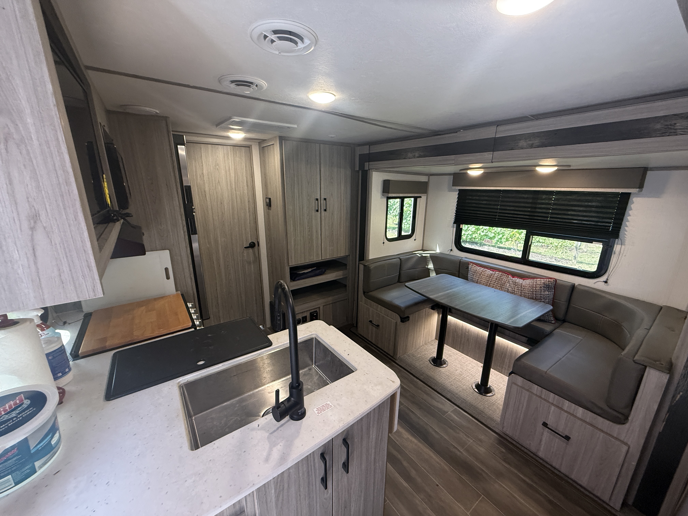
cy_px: 258
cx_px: 344
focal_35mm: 14
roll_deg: -0.9
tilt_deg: -14.3
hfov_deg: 102.1
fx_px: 278
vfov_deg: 85.7
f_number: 2.2
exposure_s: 1/82
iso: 320
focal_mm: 2.22
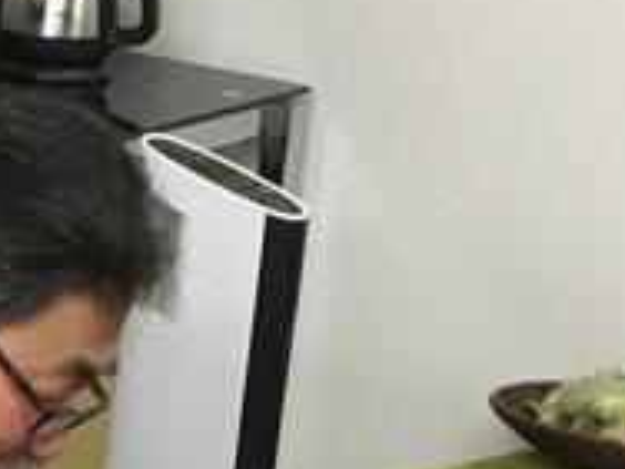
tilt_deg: -30.6
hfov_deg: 10.5
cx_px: -150
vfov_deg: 7.4
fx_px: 3340
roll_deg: -4.3
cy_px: 1234
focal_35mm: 185
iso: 80
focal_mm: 4.15
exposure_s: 1/30
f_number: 2.2
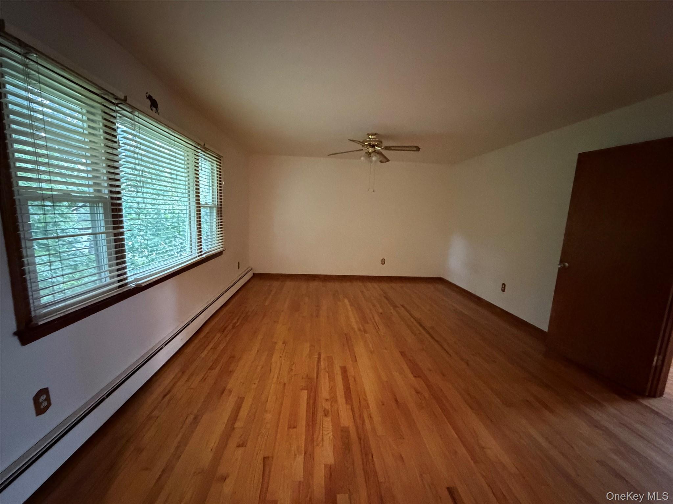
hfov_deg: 102.1
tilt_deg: -7.5
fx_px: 272
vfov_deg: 85.7
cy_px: 252
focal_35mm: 14
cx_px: 336
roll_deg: -2.5
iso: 1600
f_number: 2.2
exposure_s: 1/40
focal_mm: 2.22
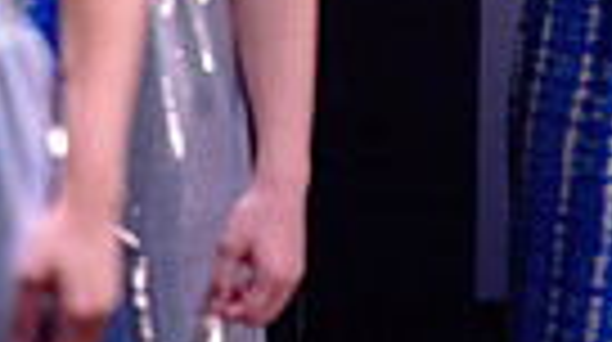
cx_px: 430
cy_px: -626
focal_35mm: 1048
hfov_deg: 2.1
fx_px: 16980
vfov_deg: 1.2
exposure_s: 1/320
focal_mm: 200
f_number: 2.8
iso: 1600
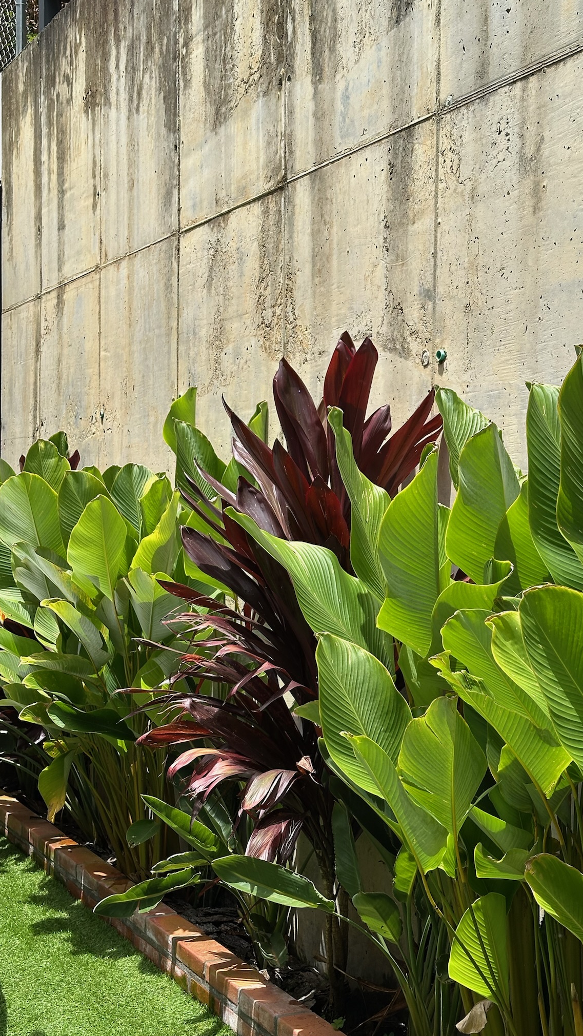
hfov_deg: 22.5
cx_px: 390
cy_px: 519
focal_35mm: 53
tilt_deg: -0.1
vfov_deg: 39.2
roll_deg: -1.7
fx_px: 1456
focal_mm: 6.86
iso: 64
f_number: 1.78
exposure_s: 1/2732
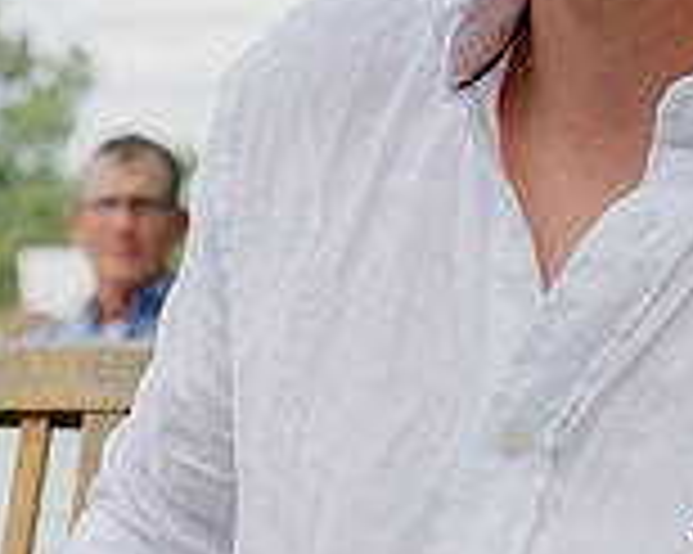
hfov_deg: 13.7
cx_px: -396
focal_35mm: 131
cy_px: 547
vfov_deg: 11.7
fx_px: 2685
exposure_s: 1/500
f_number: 3.5
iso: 100
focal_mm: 37
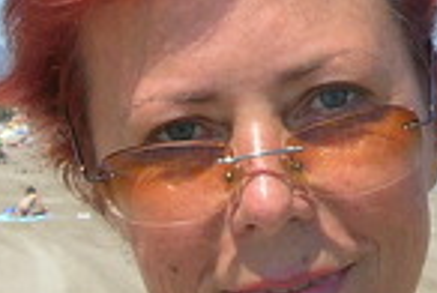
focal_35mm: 145
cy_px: -24
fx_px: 1764
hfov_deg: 13.9
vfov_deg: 9.4
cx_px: 467
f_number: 4.9
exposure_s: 1/364
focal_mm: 5.7
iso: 50
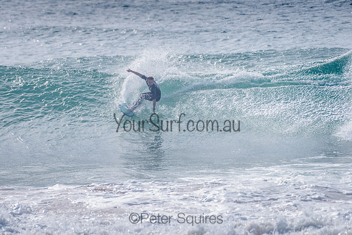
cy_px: 91
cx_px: 137
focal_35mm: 612
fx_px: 5987
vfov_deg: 2.2
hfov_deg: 3.4
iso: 72
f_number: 5.6
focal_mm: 500
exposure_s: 1/2000
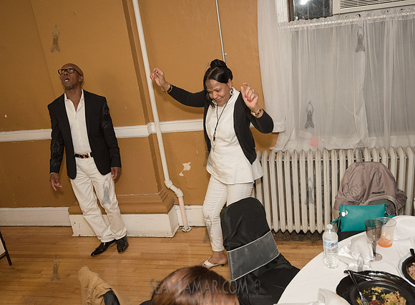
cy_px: 157
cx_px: 230
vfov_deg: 44.5
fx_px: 373
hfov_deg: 58.1
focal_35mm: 31
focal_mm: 24
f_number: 3.5
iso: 2000
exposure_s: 1/320
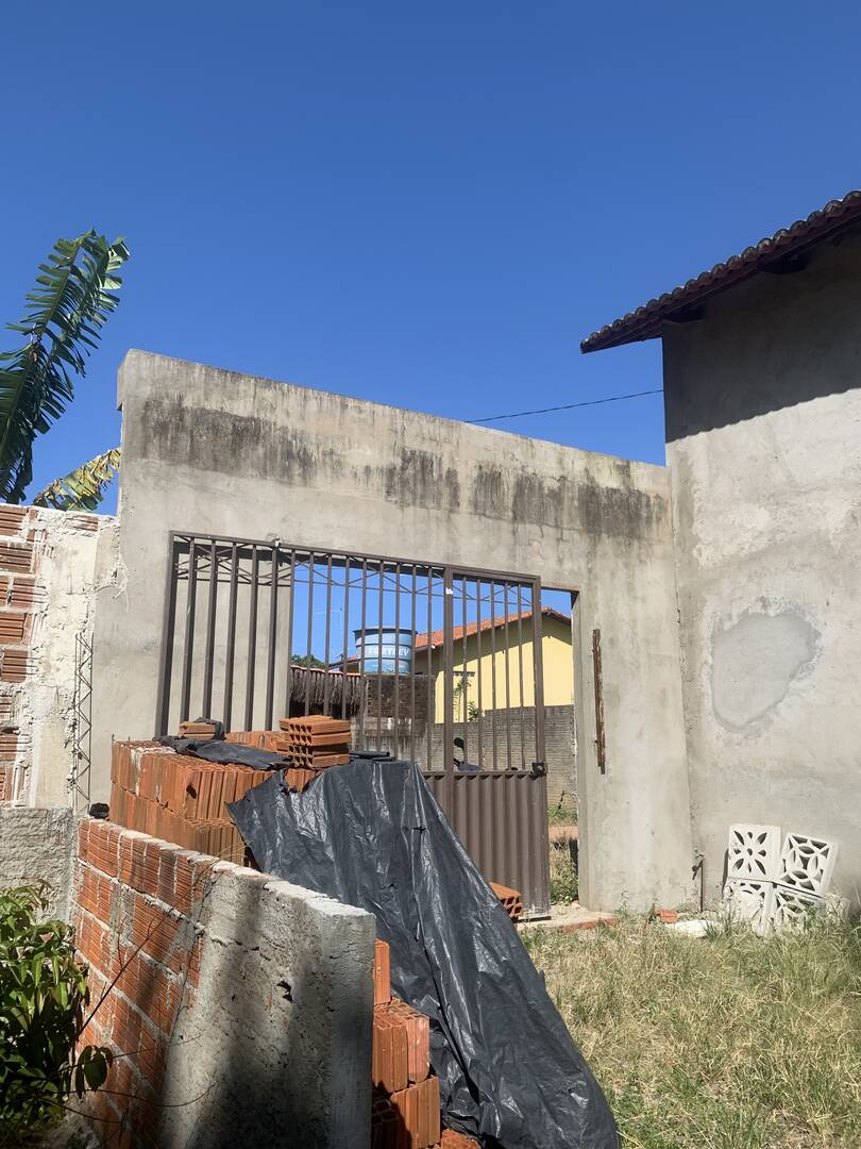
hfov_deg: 53.1
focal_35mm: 26
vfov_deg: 67.3
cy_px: 574
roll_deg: -0.8
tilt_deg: +13.2
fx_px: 862
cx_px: 430
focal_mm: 4.25
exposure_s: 1/2545
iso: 25
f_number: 1.8
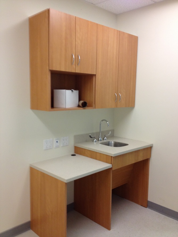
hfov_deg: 40.7
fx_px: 240
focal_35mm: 35
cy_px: 118
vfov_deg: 52.6
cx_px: 89
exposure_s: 1/20
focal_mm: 4.28
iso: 125
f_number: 2.4
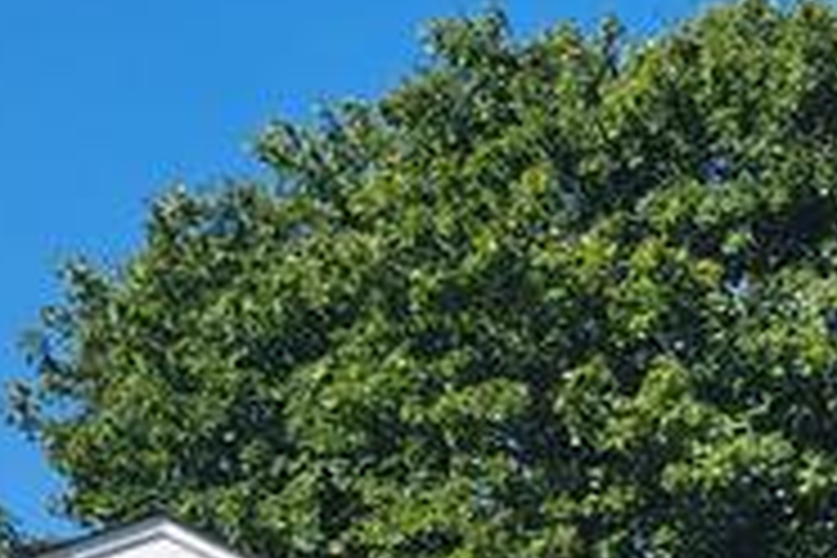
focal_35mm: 132
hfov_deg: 13.3
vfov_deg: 9.8
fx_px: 3069
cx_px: 1696
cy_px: 1026
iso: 20
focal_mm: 5.4
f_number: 1.8
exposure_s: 1/1192
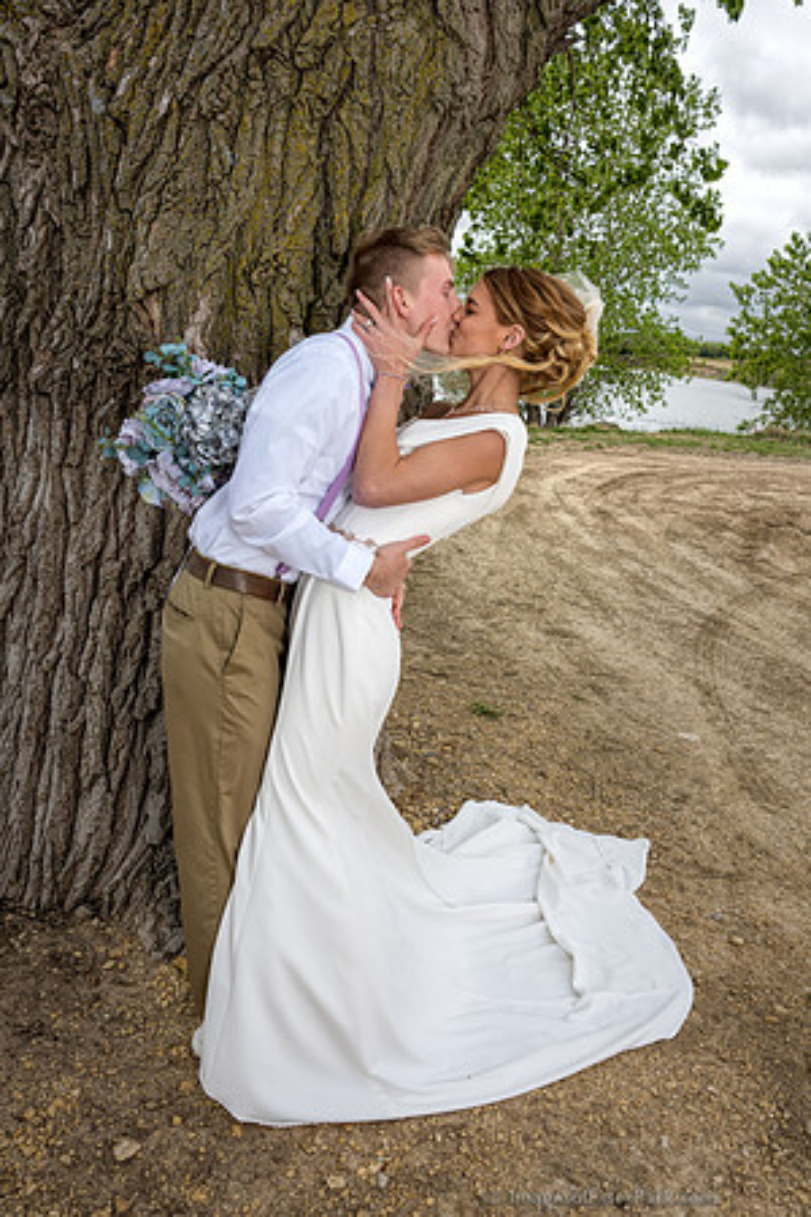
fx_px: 811
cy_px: 608
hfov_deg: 53.1
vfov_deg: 73.7
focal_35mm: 24
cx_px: 406
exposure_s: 1/250
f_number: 7.1
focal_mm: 24
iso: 100
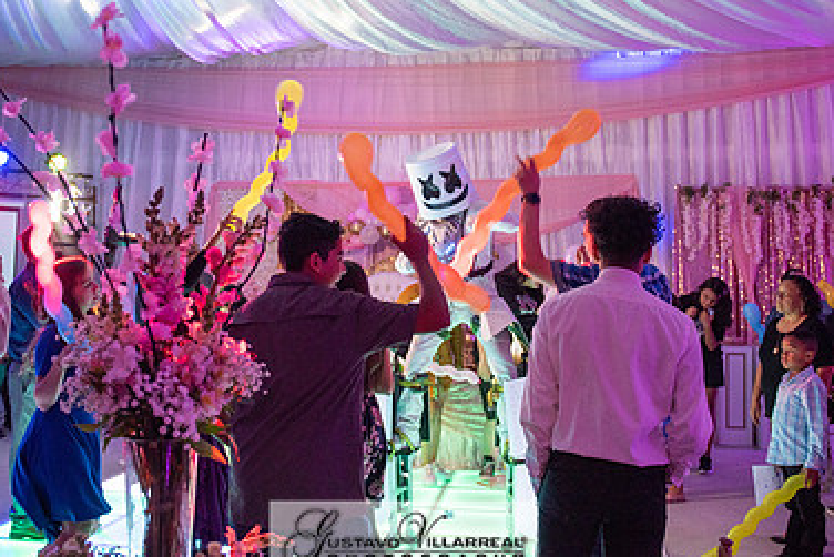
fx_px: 857
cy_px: 194
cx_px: 404
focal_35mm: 37
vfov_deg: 35.7
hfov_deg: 51.9
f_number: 3.2
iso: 1250
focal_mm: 24
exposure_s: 1/125
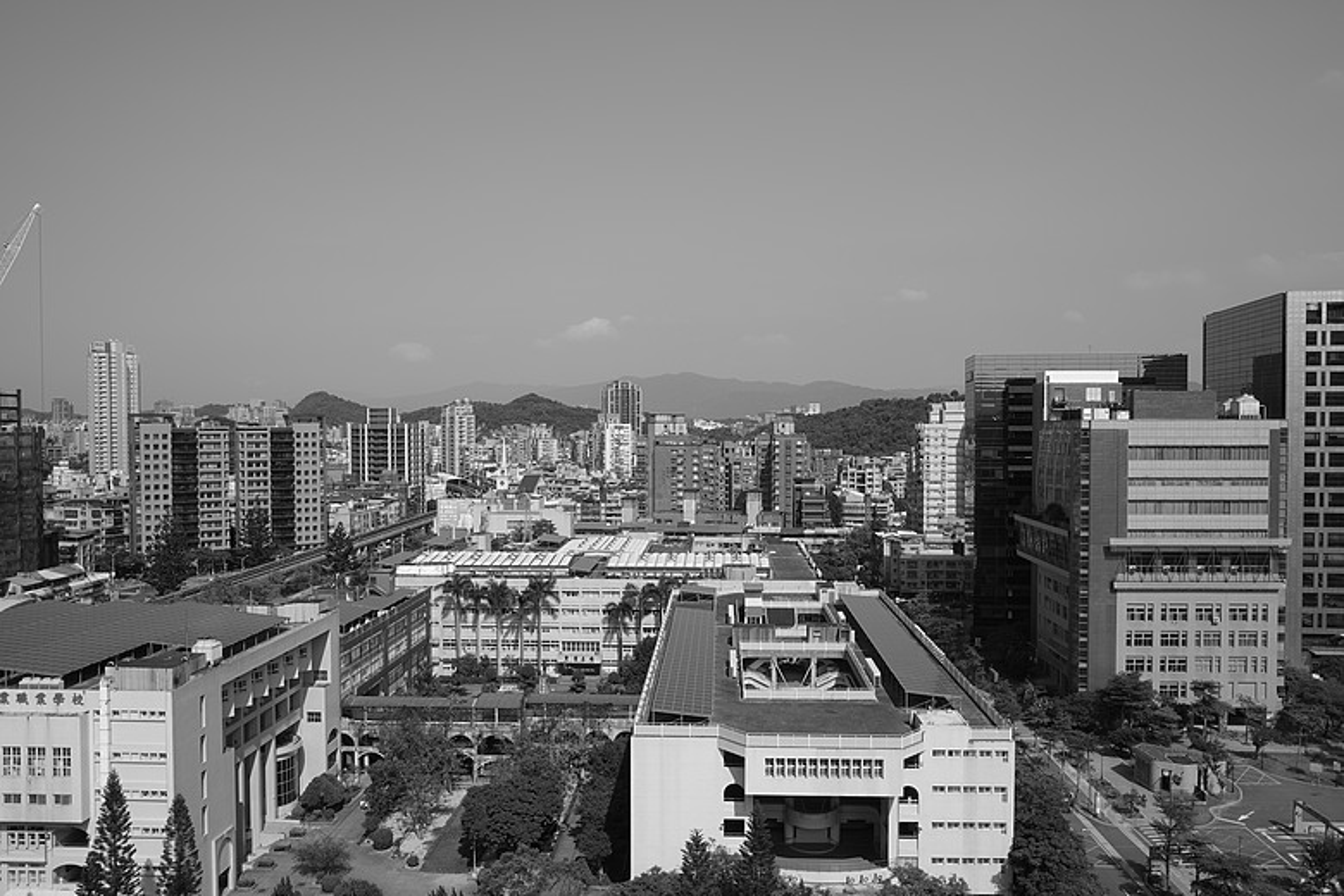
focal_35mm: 28
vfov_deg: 46.4
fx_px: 1045
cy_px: 448
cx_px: 672
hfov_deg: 65.5
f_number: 2.8
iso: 160
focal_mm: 18.3
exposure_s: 1/5000
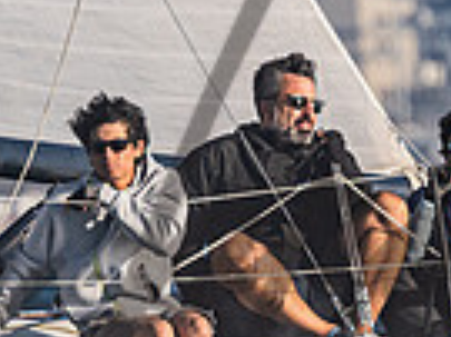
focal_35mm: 2261
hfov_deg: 0.9
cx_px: 18
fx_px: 29432
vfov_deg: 0.7
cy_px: 129
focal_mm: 400
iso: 400
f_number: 6.3
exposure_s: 1/3200
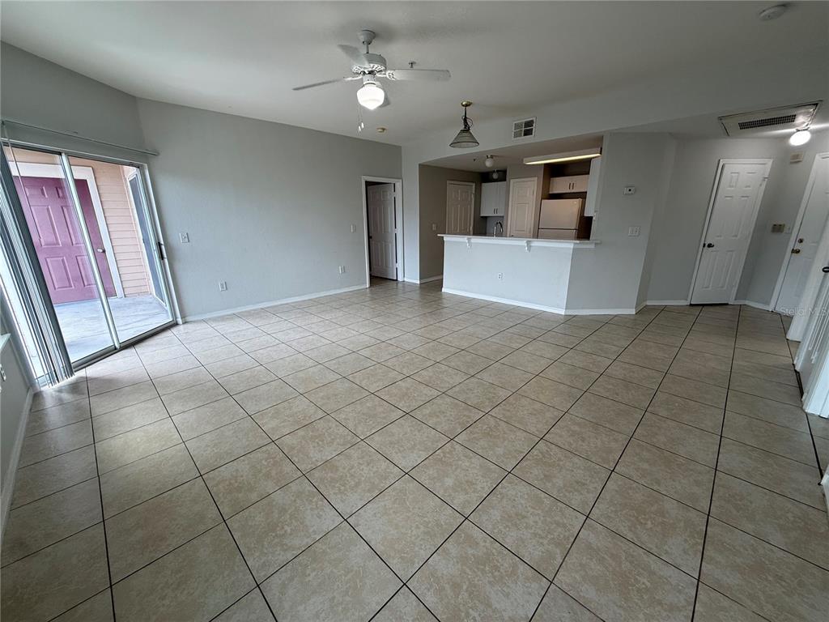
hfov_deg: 102.1
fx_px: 335
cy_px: 311
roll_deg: +0.4
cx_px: 414
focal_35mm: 14
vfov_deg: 85.7
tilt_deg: -14.7
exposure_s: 1/120
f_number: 2.2
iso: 100
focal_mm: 2.22
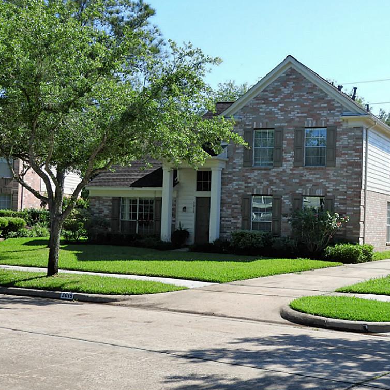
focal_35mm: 54
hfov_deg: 31.4
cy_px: 196
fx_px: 688
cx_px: 261
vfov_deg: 31.6
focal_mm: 8.1
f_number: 4
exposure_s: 1/640
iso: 100
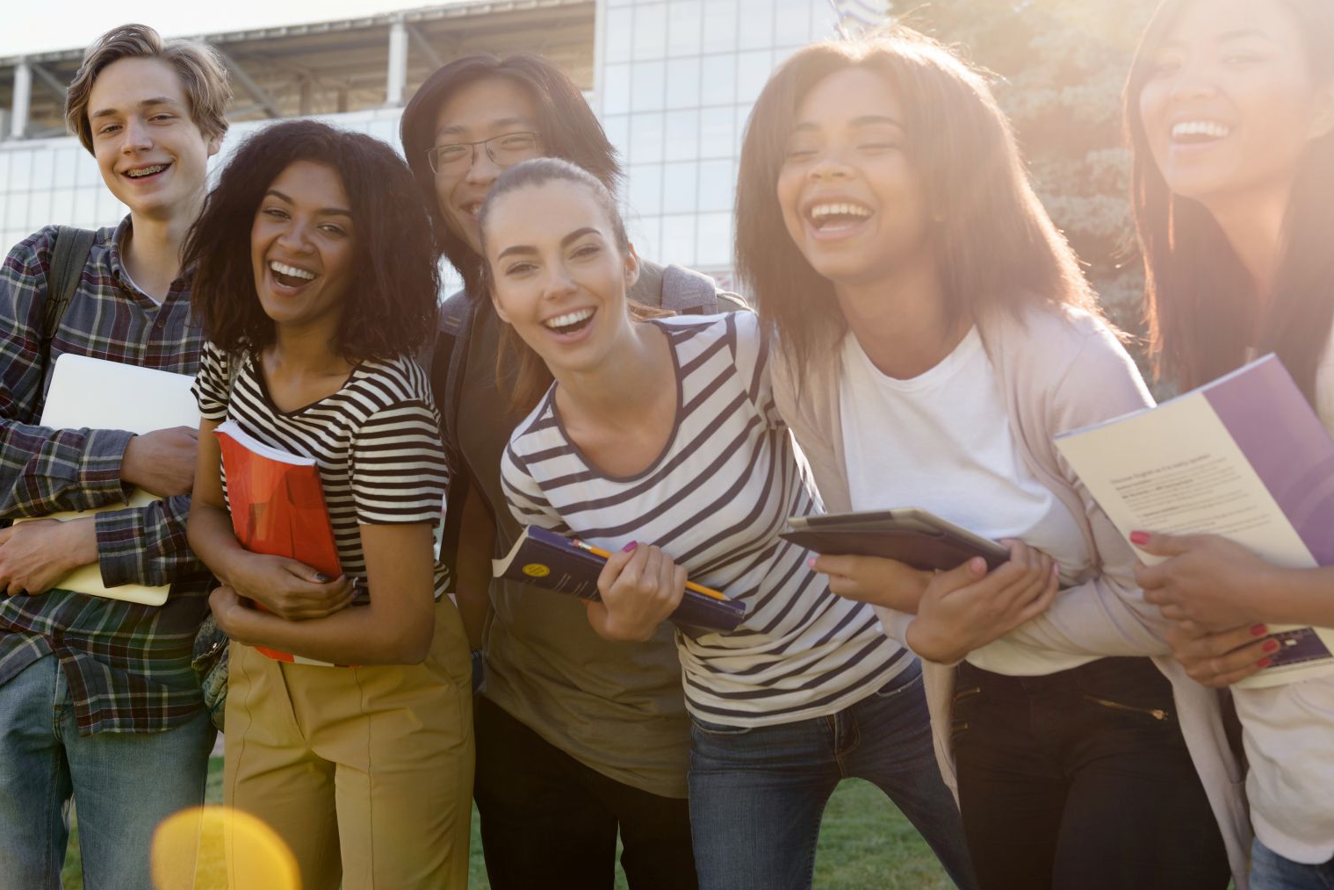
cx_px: 683
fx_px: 1779
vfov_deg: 28.0
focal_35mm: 48
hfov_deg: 41.1
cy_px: 342
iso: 160
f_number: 4
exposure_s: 1/320
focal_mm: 38
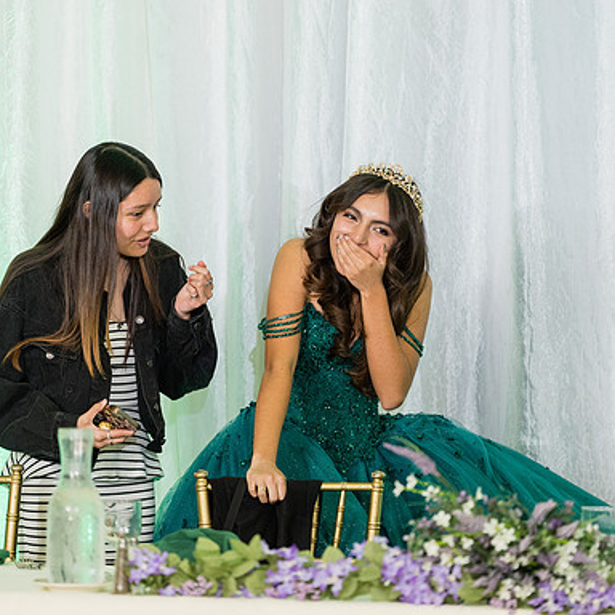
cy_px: 307
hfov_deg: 6.8
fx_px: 5166
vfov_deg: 6.8
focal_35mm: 257
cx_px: 261
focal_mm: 200
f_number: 2.8
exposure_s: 1/250
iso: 1600
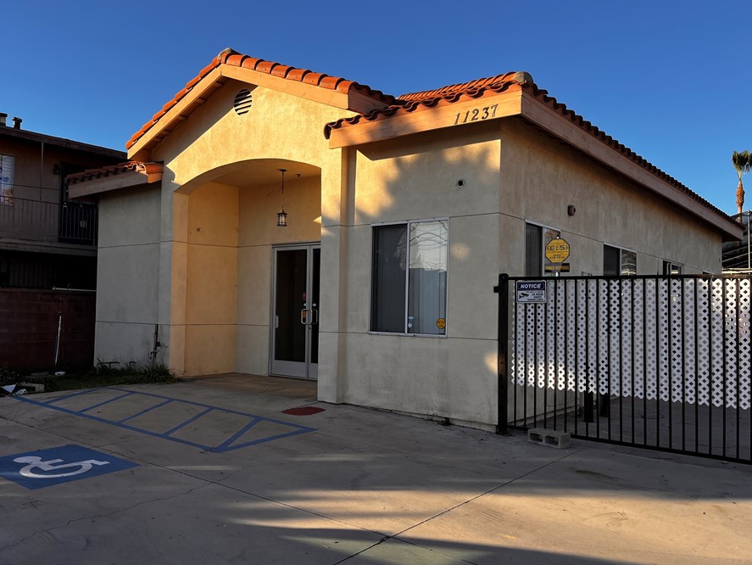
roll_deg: -1.3
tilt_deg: +2.5
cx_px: 324
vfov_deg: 46.8
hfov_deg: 59.7
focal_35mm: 30
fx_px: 652
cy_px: 280
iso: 50
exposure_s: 1/1957
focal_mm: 5.1
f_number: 1.6
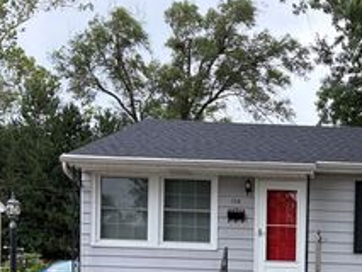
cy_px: 307
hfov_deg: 29.4
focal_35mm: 61
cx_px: 369
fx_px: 638
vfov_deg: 22.5
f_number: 1.6
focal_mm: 5.96
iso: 125
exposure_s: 1/221
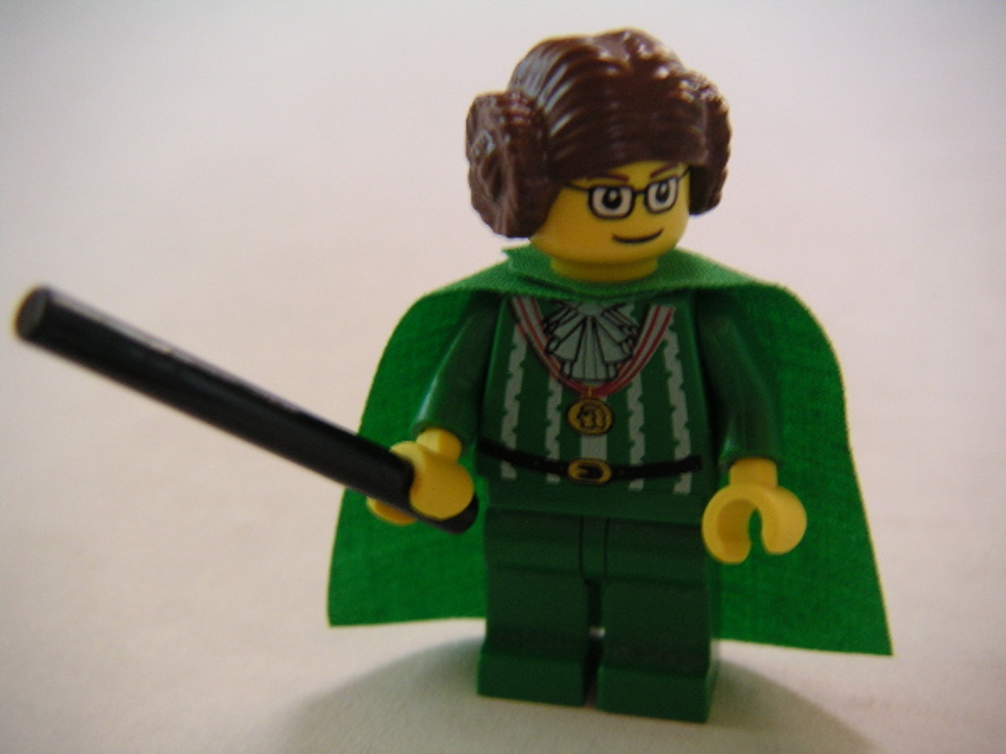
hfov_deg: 32.7
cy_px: 377
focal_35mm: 59
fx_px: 1715
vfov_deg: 24.8
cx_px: 503
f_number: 3
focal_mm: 9.2
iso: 100
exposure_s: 1/15
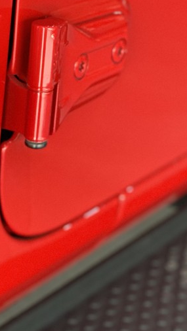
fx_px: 986
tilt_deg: -26.1
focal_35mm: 112
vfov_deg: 19.1
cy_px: 183
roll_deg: -4.7
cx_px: -64
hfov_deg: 10.6
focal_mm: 6
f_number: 2
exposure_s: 1/122
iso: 160
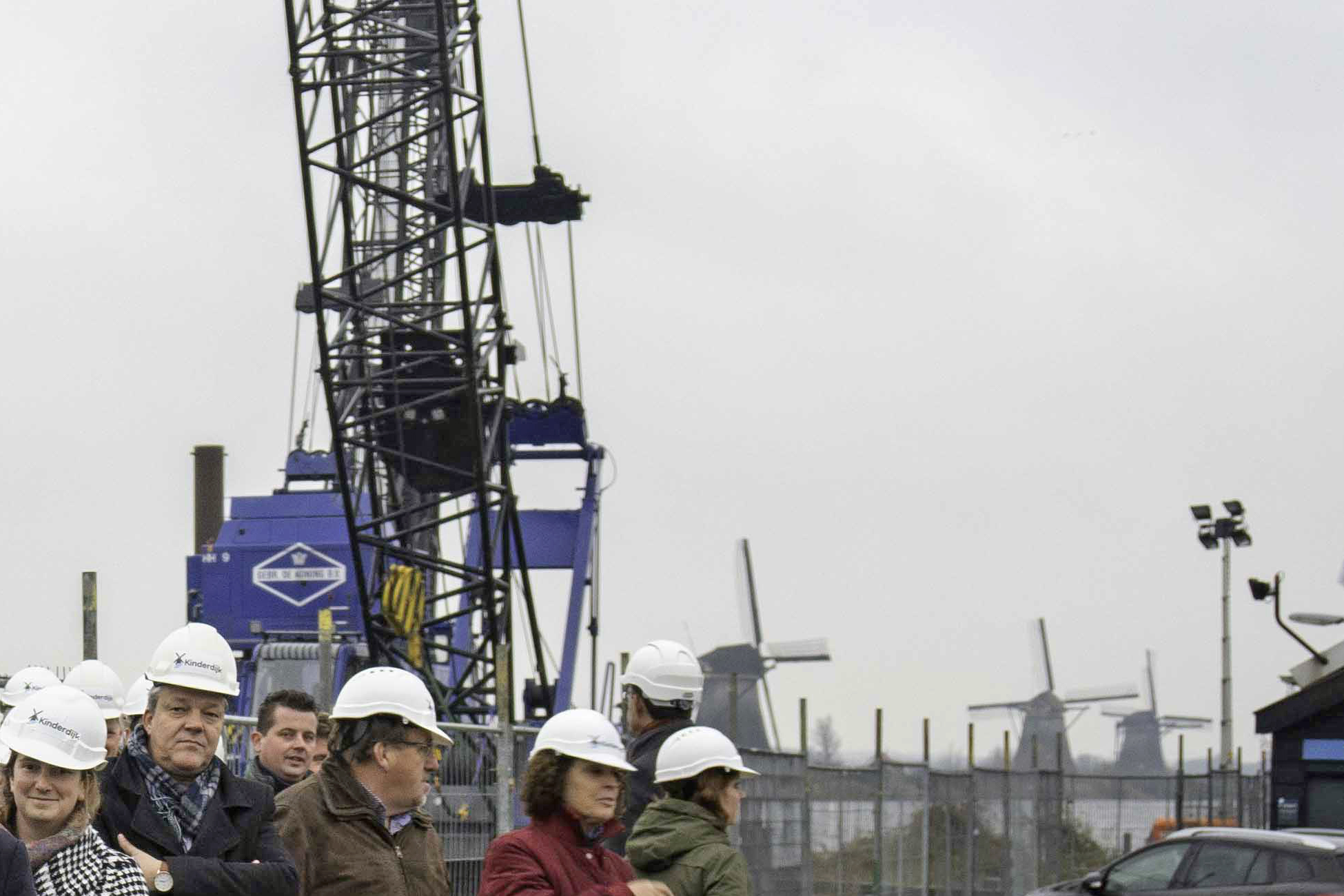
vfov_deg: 11.4
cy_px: 694
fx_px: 4480
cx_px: -471
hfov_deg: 16.1
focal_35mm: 120
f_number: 4
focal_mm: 26
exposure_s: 1/60
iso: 320
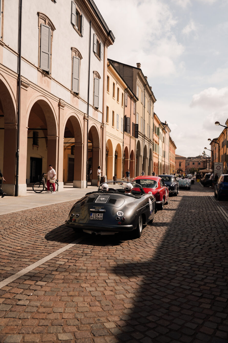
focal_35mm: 32
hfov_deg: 41.1
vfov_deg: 58.7
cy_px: 172
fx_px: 304
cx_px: 114
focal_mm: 32
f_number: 4
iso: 125
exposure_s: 1/800
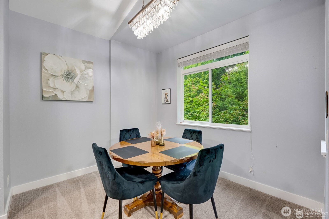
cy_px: 110
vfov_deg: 72.0
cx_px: 164
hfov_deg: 95.0
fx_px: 151
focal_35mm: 16
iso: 400
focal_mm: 16.5
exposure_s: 1/80
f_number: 9
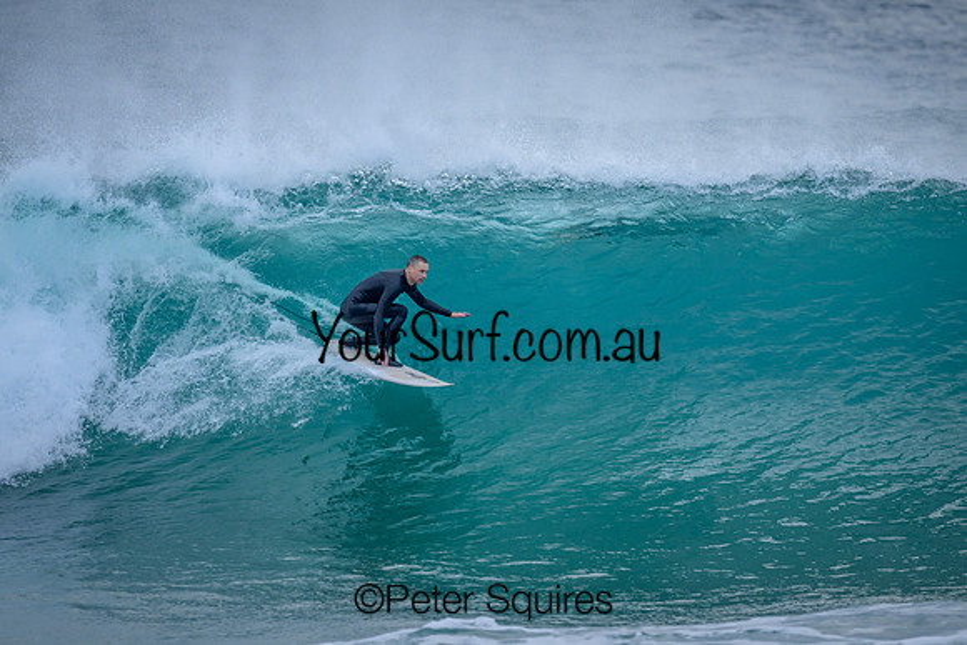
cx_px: 481
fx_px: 24375
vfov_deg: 1.5
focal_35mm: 907
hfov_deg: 2.3
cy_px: 279
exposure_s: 1/2000
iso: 1000
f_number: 6.3
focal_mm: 800
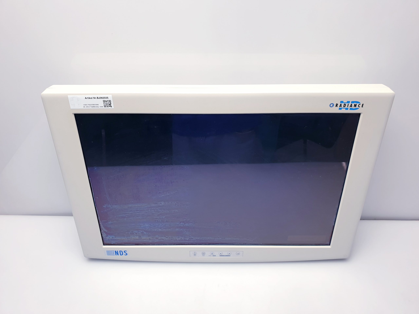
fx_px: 315
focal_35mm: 26
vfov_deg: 53.1
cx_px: 210
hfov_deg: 67.3
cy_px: 157
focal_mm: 4.3
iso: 64
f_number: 2.4
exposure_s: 1/100
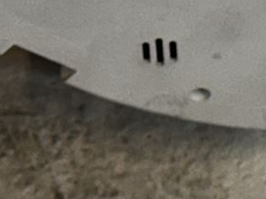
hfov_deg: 5.7
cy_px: -324
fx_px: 2603
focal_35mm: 339
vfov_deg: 4.3
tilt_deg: -41.4
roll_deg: -6.0
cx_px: 564
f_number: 1.78
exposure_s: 1/100
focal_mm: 6.86
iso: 50
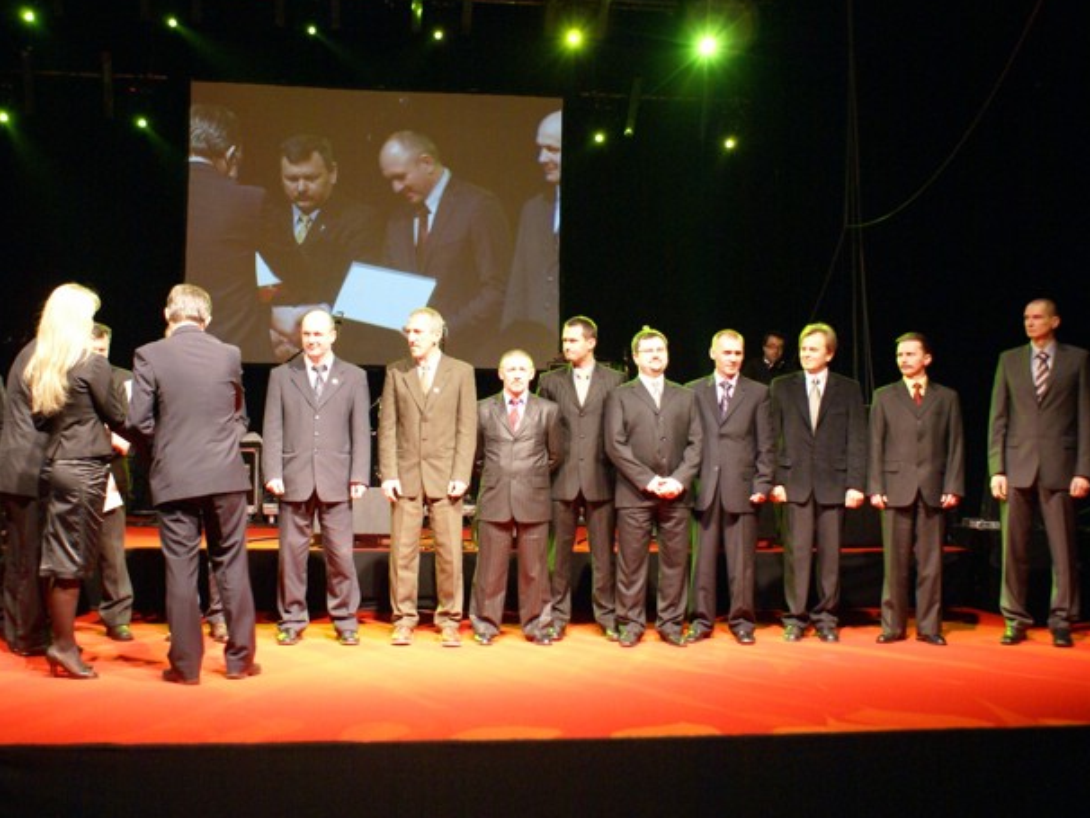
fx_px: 1260
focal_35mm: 40
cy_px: 405
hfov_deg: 46.8
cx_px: 511
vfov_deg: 36.0
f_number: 4.5
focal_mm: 24
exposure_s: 1/30
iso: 640
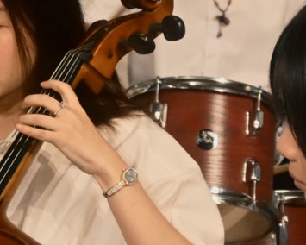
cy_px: 206
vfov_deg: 5.5
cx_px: -59
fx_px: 2527
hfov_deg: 6.9
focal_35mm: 279
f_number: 5.3
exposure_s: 1/100
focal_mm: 44
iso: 2500
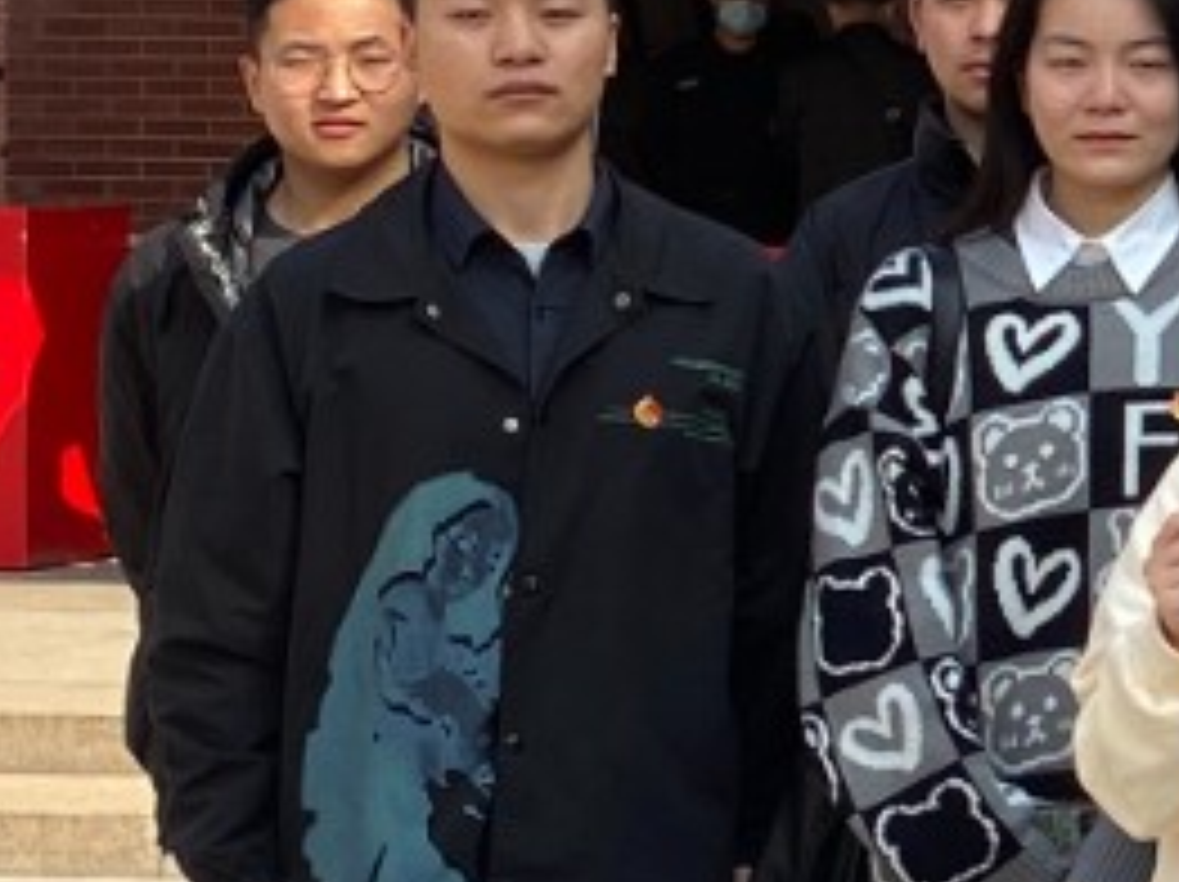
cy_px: 297
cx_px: 2246
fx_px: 5410
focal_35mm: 159
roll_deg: -0.3
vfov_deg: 9.3
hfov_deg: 11.4
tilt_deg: -3.5
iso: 32
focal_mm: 4.25
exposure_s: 1/934
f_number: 1.8
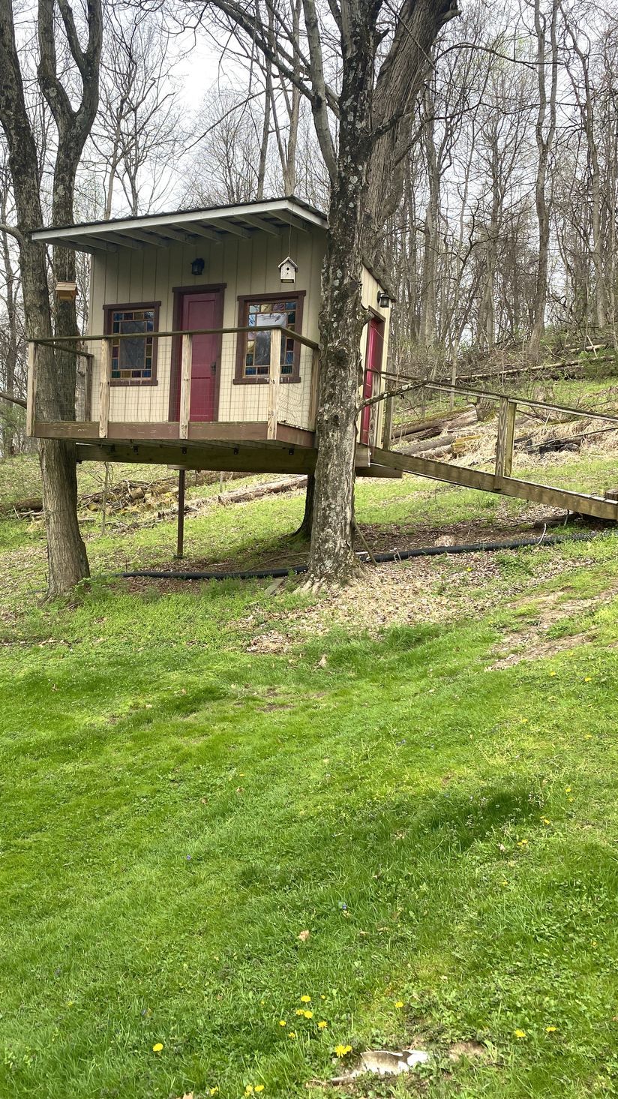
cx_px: 206
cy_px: 538
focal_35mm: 29
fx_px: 845
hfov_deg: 39.7
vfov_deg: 66.1
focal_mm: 4.25
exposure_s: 1/423
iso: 32
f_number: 1.8
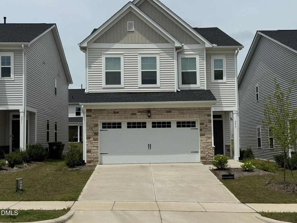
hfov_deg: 39.7
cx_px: 148
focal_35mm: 48
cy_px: 112
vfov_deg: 30.3
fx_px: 412
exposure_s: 1/10526
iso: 64
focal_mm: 6.76
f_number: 1.78
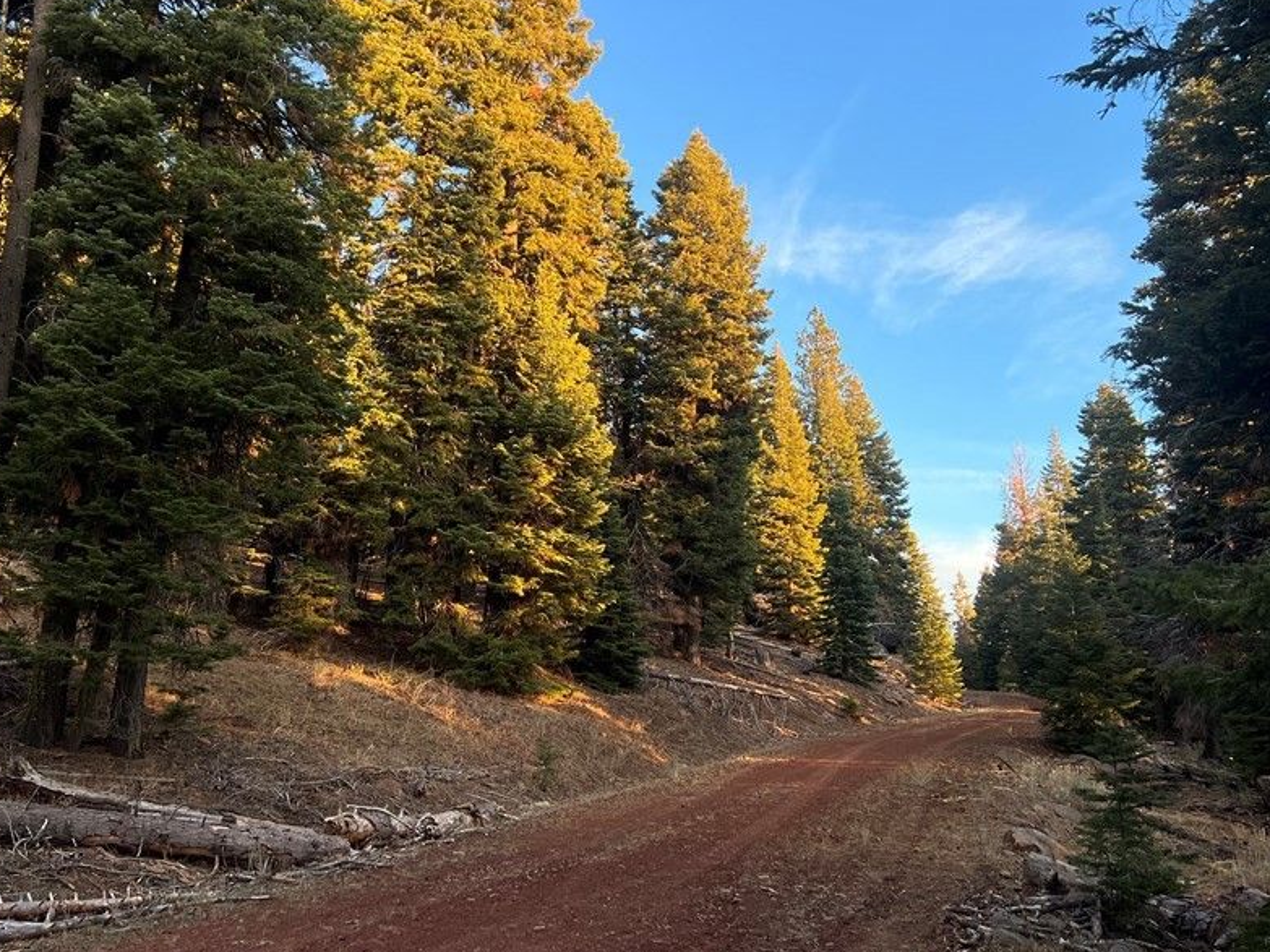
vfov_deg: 41.8
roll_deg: -0.9
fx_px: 1247
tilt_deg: +13.2
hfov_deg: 53.8
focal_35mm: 34
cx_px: 547
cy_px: 444
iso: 50
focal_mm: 5.7
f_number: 1.5
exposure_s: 1/355
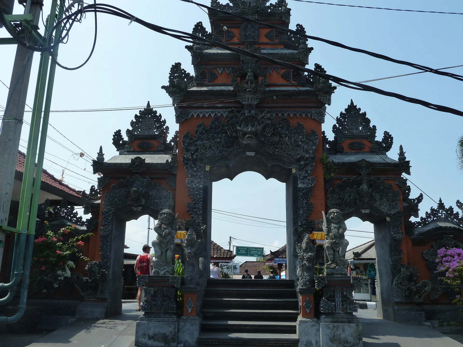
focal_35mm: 32
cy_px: 174
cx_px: 232
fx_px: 428
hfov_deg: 56.8
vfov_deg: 44.2
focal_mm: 5.3
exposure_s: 1/500
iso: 125
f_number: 5
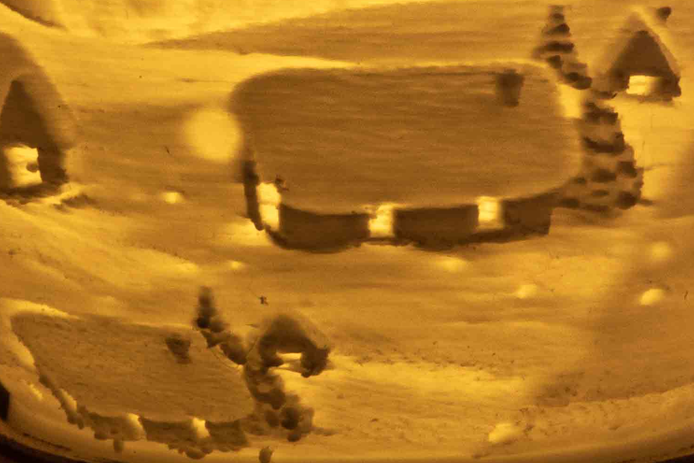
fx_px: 2911
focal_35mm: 151
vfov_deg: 9.1
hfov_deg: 13.6
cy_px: 150
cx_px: 368
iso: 64
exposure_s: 15
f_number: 14
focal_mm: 15.17
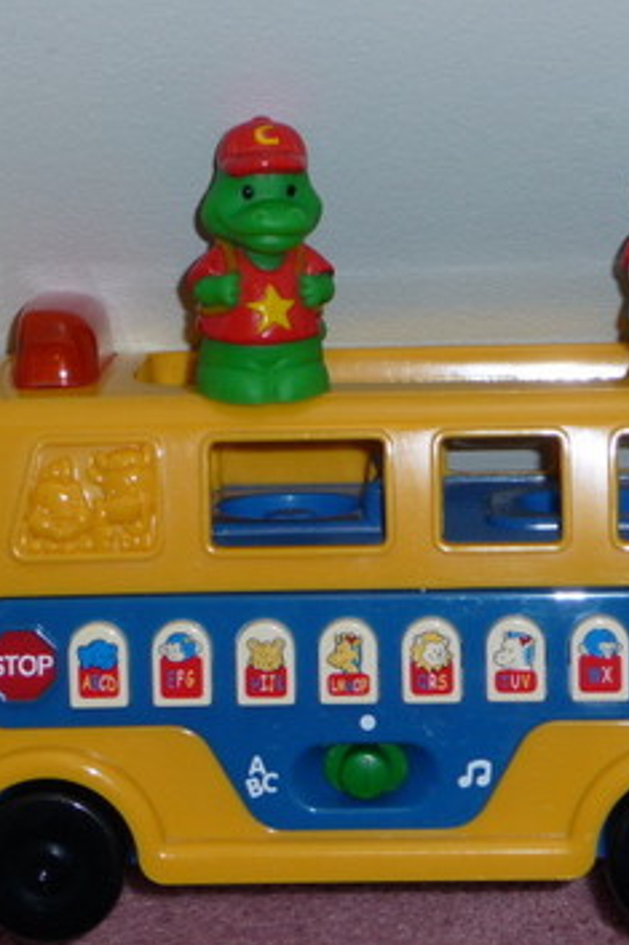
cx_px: 331
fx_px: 3856
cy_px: 474
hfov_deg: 9.3
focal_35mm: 147
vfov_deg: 14.0
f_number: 4.6
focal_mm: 13.1
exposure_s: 1/40
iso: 100
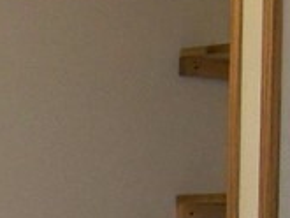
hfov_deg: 8.8
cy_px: 508
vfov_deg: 6.4
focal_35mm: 223
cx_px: -74
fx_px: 1870
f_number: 2.8
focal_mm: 5.85
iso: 200
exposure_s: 1/30
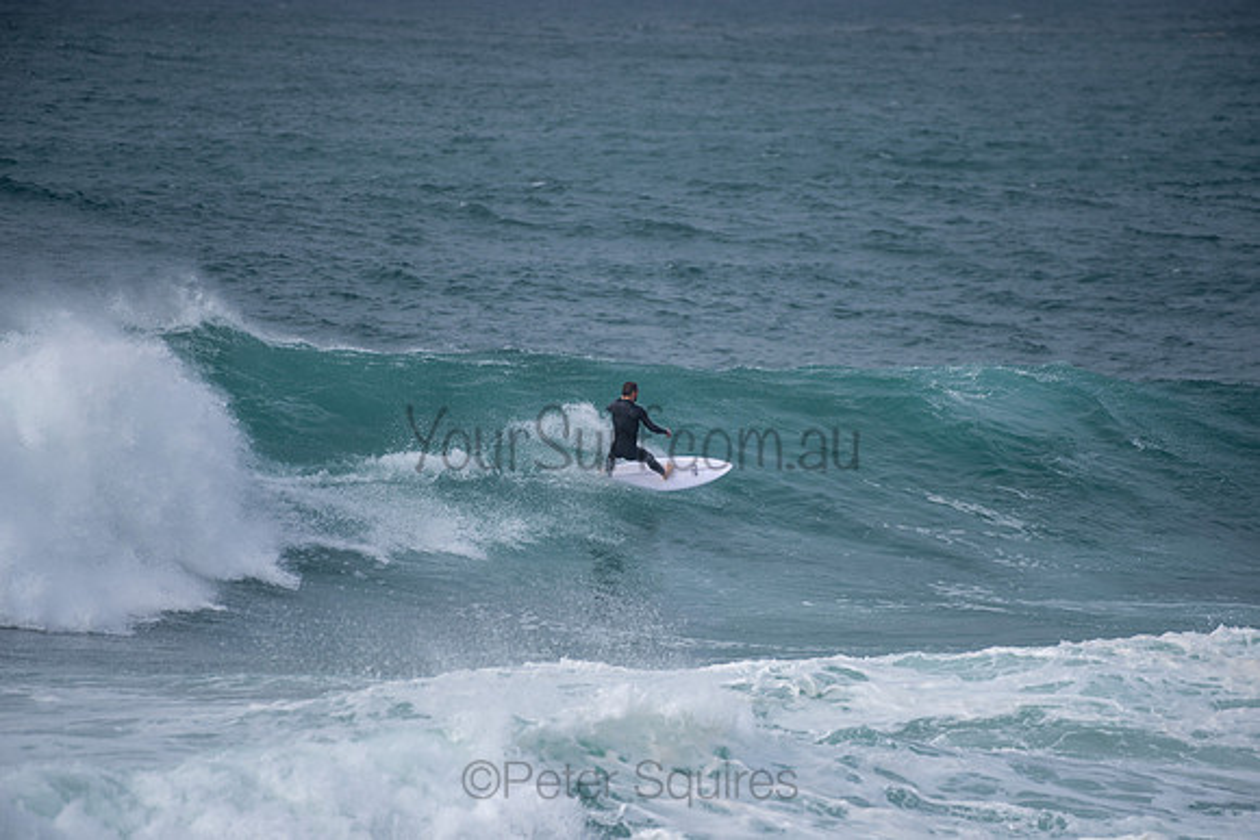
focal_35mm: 539
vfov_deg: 2.6
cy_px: 420
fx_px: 18854
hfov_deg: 3.8
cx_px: 630
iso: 100
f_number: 5.6
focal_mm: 500
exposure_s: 1/1000
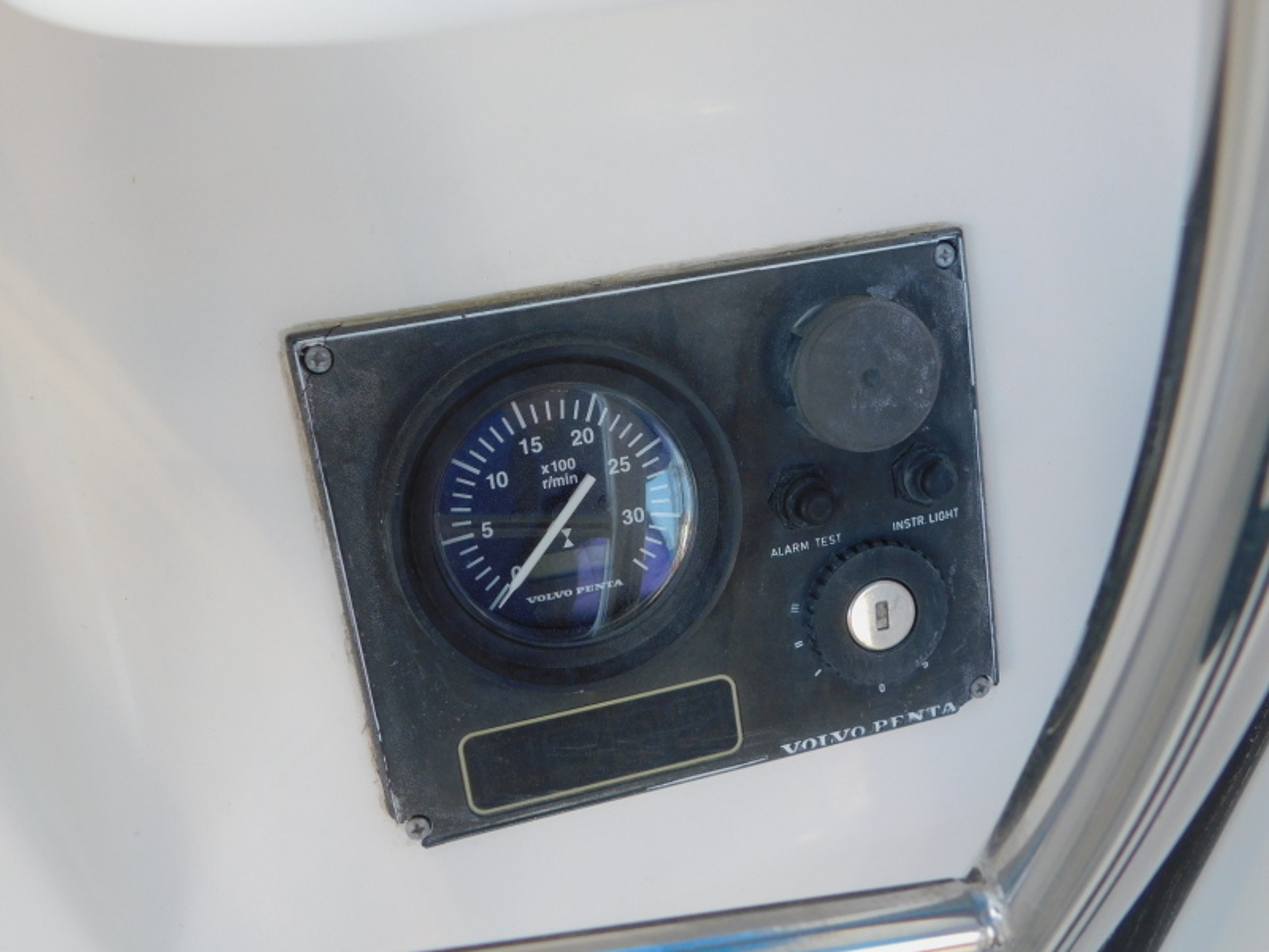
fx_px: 1100
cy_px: 476
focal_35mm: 30
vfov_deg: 46.8
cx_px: 634
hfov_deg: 60.0
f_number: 3.2
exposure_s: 1/80
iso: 125
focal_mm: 5.3
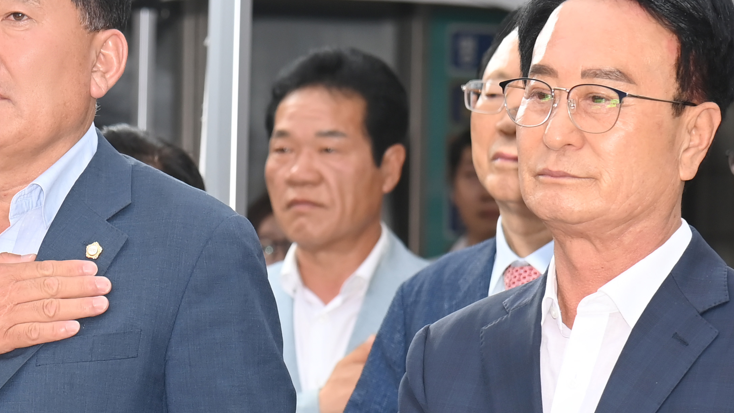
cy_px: 340
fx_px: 5723
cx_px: 58
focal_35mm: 294
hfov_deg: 7.3
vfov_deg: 4.1
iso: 640
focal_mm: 110
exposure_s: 1/250
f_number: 6.3
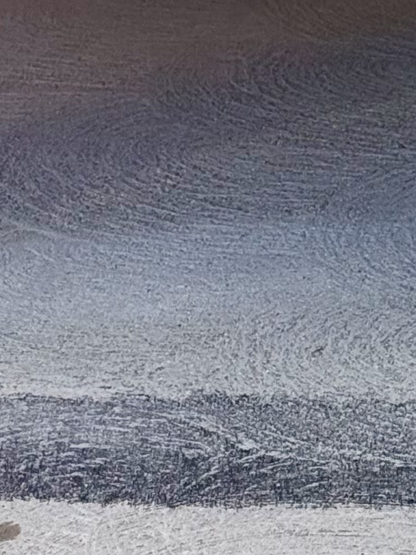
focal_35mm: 189
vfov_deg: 10.0
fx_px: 3028
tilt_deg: -10.6
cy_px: -401
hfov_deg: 7.6
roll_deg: -0.3
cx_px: 795
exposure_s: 1/712
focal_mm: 6.76
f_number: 1.78
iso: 100
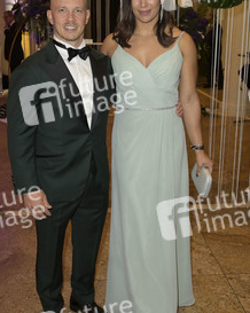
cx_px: 111
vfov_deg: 42.0
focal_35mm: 44
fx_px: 407
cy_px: 156
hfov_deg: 34.1
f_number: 5.6
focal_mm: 32
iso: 2500
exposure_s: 1/80
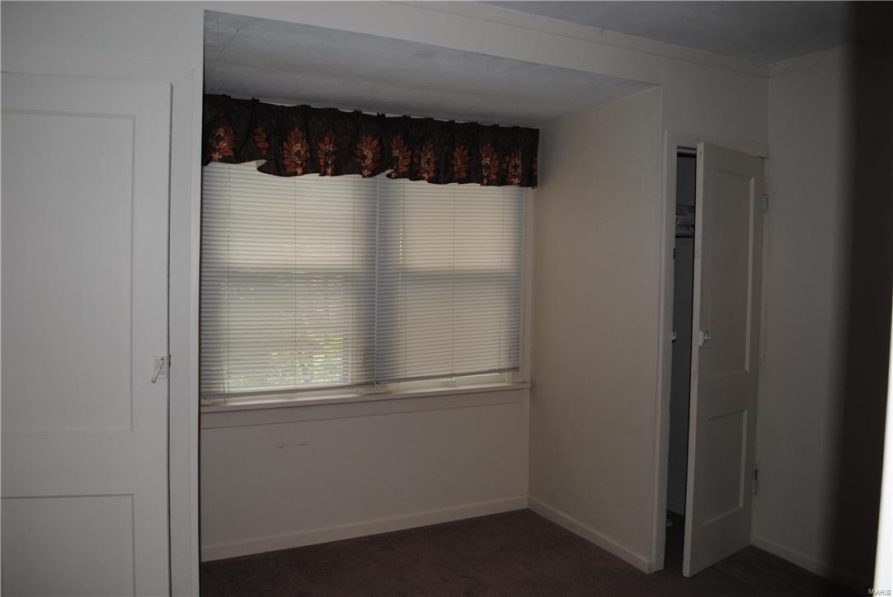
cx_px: 446
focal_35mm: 27
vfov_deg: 48.0
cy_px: 298
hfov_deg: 67.3
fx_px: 670
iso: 200
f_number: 3.5
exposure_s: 1/60
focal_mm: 18
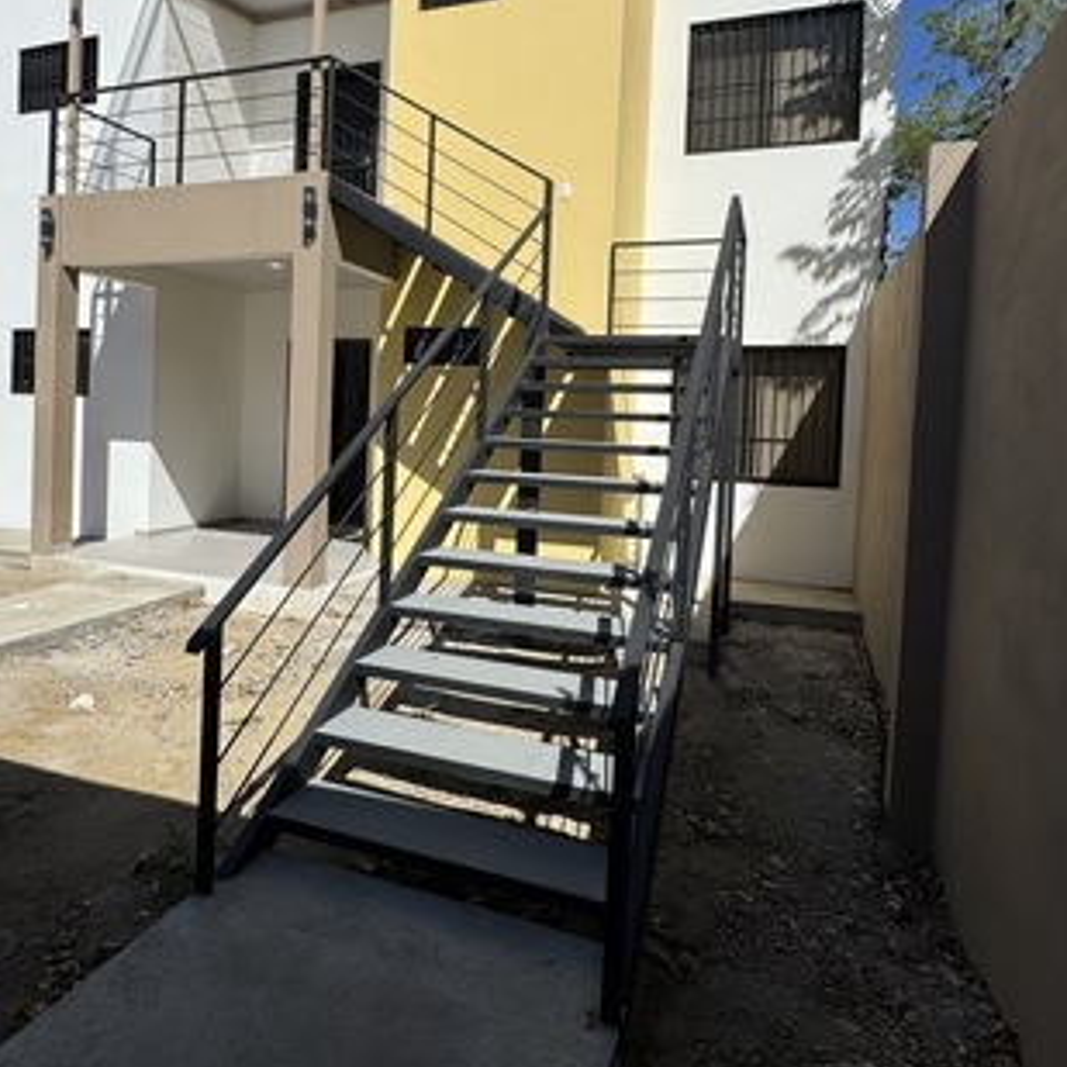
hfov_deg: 64.6
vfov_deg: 64.6
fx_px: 837
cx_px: 442
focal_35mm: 24
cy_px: 445
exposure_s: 1/3717
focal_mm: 2.22
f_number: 2.2
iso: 40
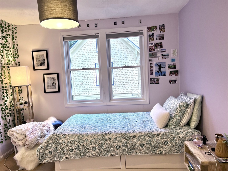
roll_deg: +3.6
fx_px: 171
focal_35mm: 26
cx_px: 114
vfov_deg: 53.1
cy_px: 86
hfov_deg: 67.3
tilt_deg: -4.4
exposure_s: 1/60
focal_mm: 5.7
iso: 64
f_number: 1.5
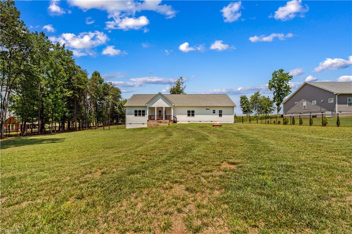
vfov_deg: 73.7
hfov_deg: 96.8
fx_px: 156
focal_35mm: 16
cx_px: 176
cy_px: 117
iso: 100
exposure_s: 1/200
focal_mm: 16
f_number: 8
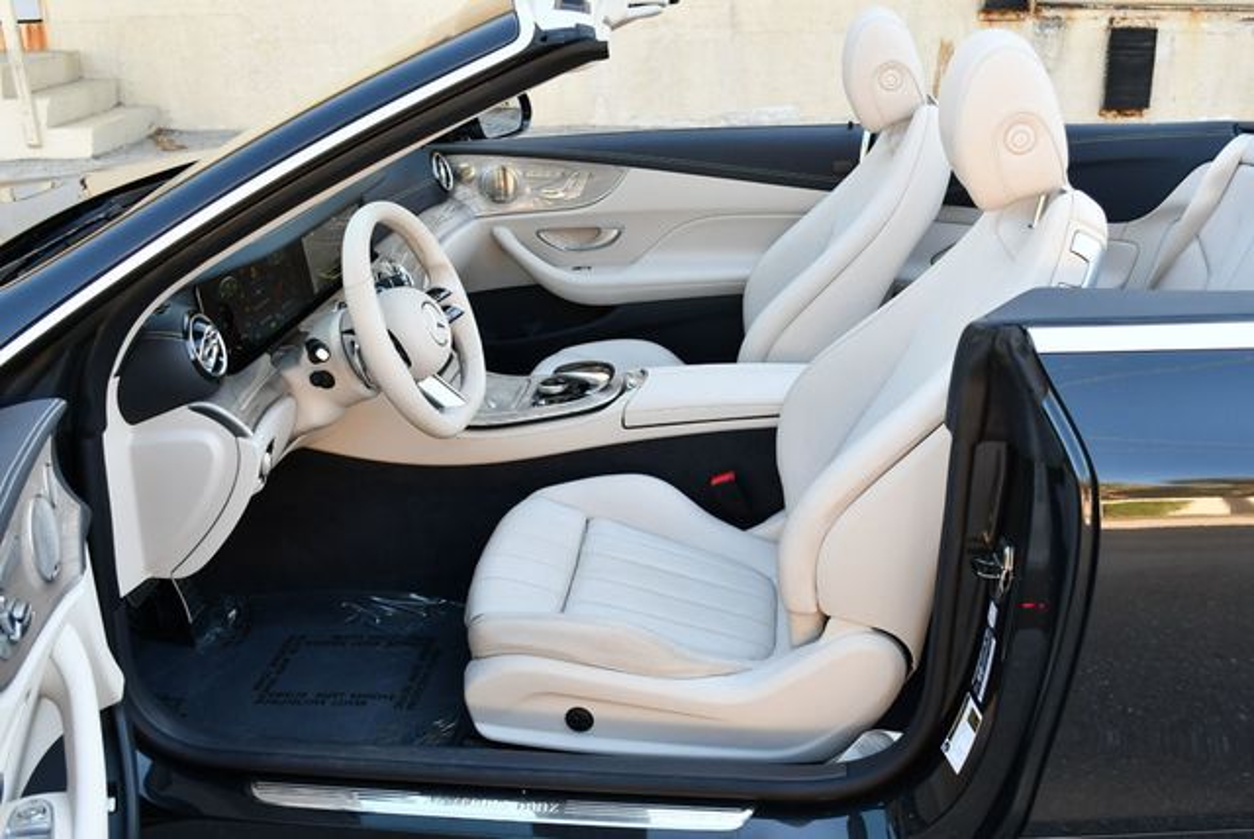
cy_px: 420
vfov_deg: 36.9
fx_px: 1255
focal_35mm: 36
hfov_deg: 53.1
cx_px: 627
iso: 400
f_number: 4
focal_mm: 18
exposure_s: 1/250
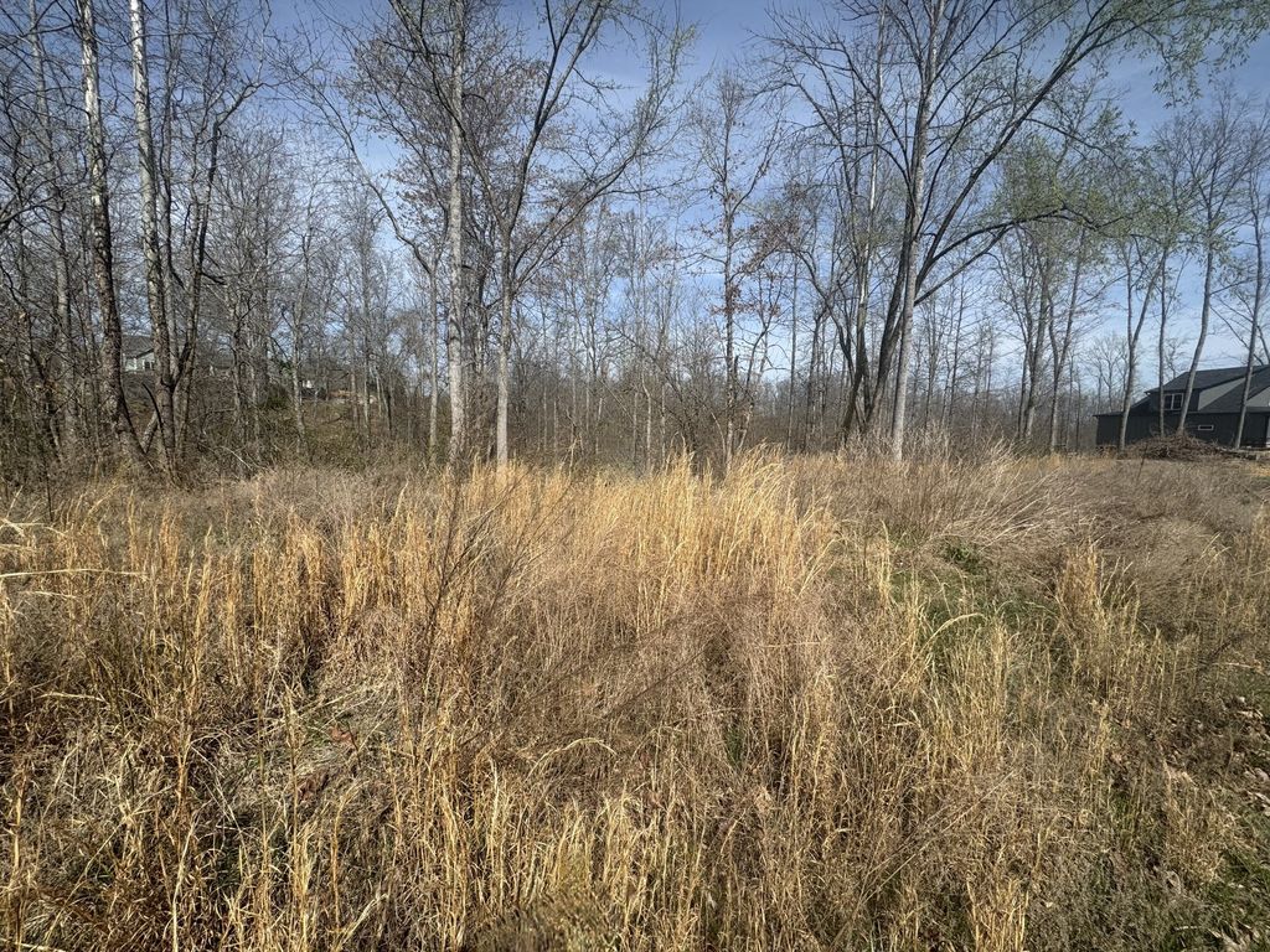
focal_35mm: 14
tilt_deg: -5.8
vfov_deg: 85.7
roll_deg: -1.5
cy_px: 476
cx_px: 635
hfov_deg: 102.1
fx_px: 514
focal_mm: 2.22
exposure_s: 1/2273
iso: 50
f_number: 2.2
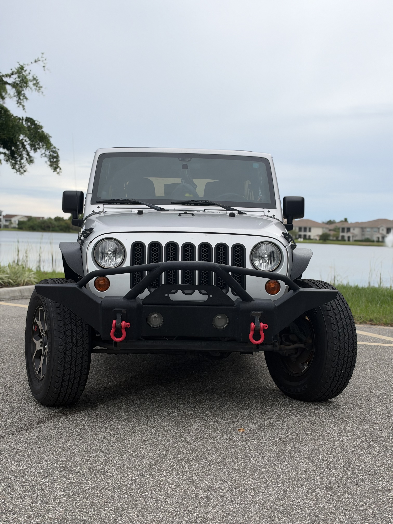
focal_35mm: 48
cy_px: 262
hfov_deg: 30.3
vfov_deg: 39.7
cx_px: 196
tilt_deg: -1.2
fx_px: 727
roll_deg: -1.7
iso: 64
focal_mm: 6.93
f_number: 1.8
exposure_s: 1/1553
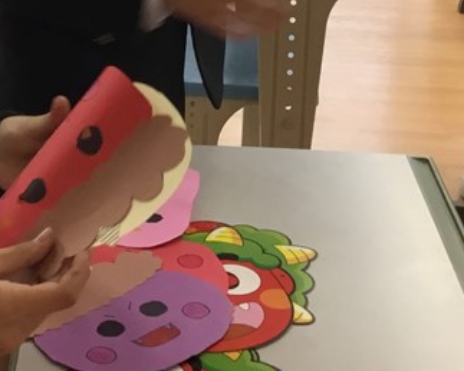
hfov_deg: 19.8
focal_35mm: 96
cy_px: -170
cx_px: 111
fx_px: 1318
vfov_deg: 15.0
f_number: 2.4
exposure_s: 1/30
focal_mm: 3.3
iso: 50
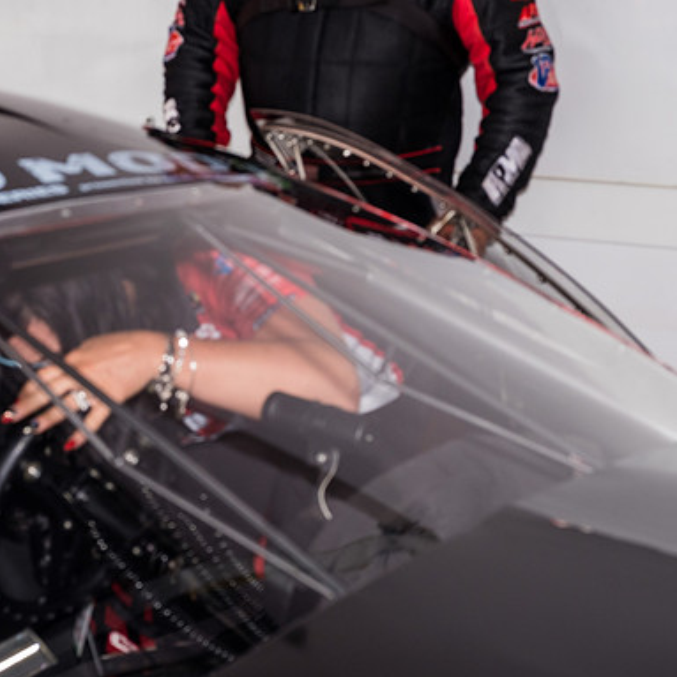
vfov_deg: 22.8
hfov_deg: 22.6
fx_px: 1682
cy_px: 340
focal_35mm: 76
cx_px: 186
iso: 400
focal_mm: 39
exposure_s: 1/80
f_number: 9
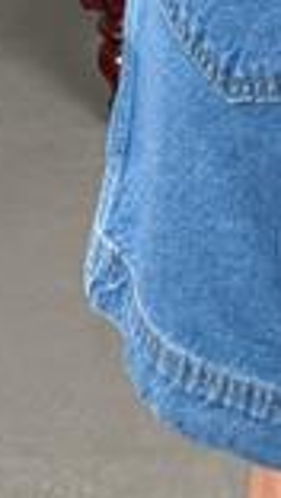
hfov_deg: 7.6
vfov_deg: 11.0
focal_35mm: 158
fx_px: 2088
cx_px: 414
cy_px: -773
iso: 160
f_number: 1.78
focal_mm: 6.76
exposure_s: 1/121
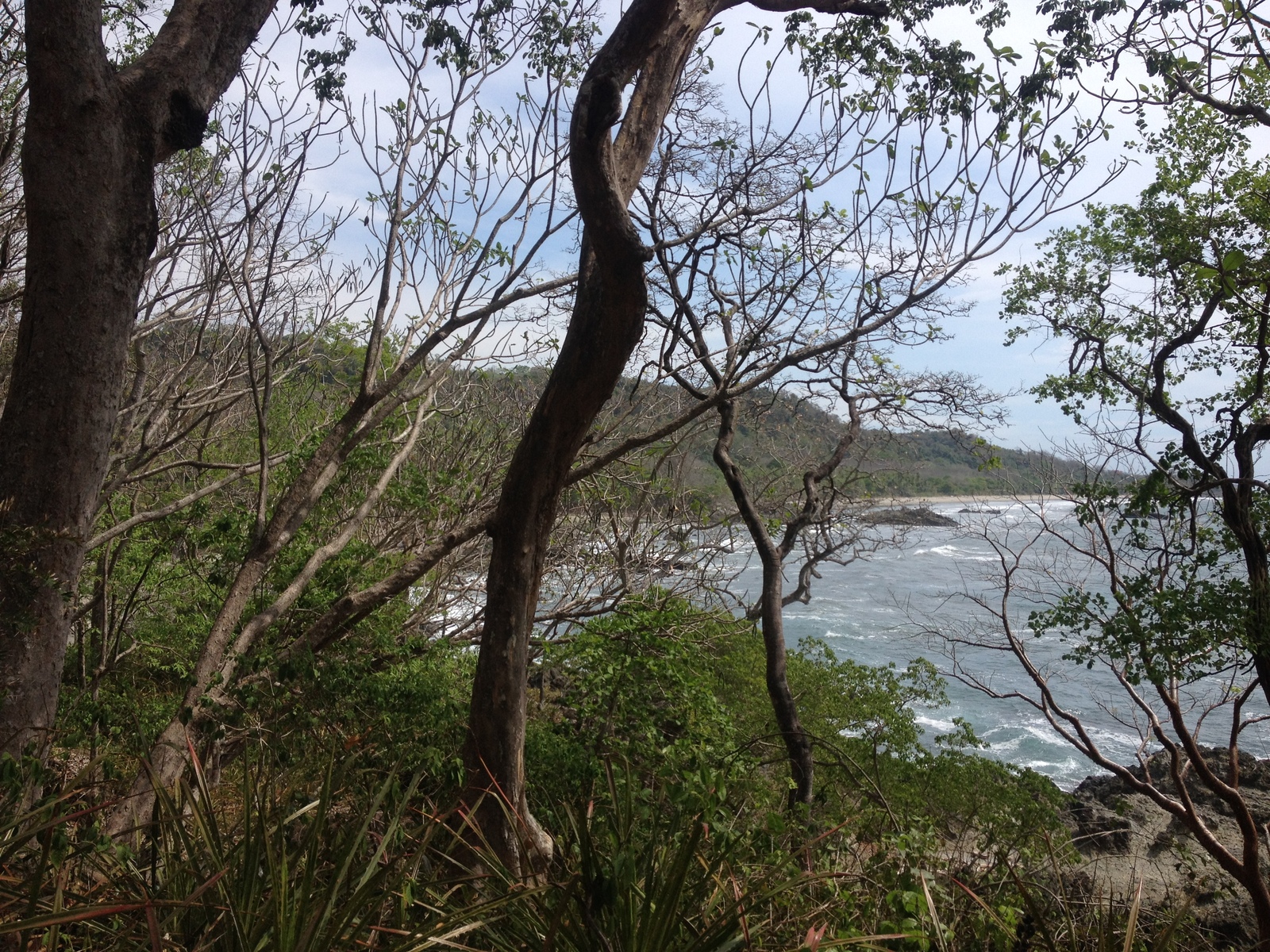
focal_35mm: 35
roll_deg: -0.3
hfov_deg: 52.6
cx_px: 635
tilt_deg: -2.9
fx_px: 1284
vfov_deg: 40.7
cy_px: 476
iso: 50
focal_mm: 4.28
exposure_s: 1/2208
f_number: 2.4
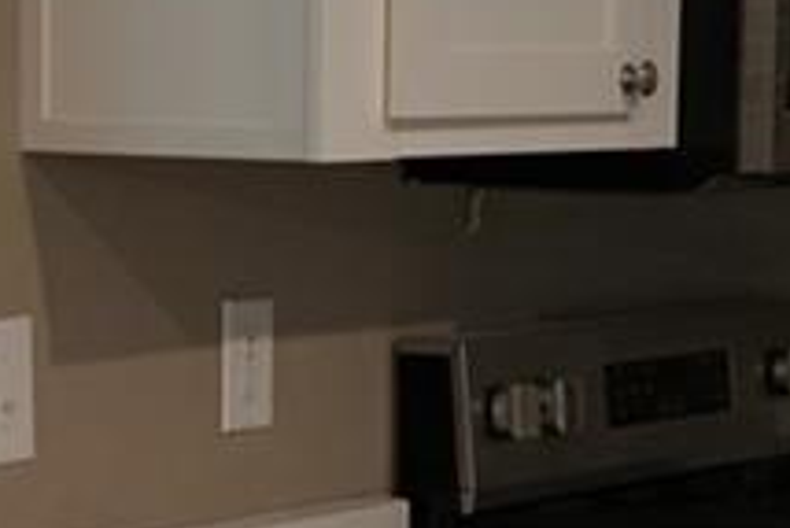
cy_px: 502
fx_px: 3250
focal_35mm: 148
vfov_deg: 9.2
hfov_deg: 13.8
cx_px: 273
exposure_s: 1/50
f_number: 4
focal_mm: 31
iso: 400
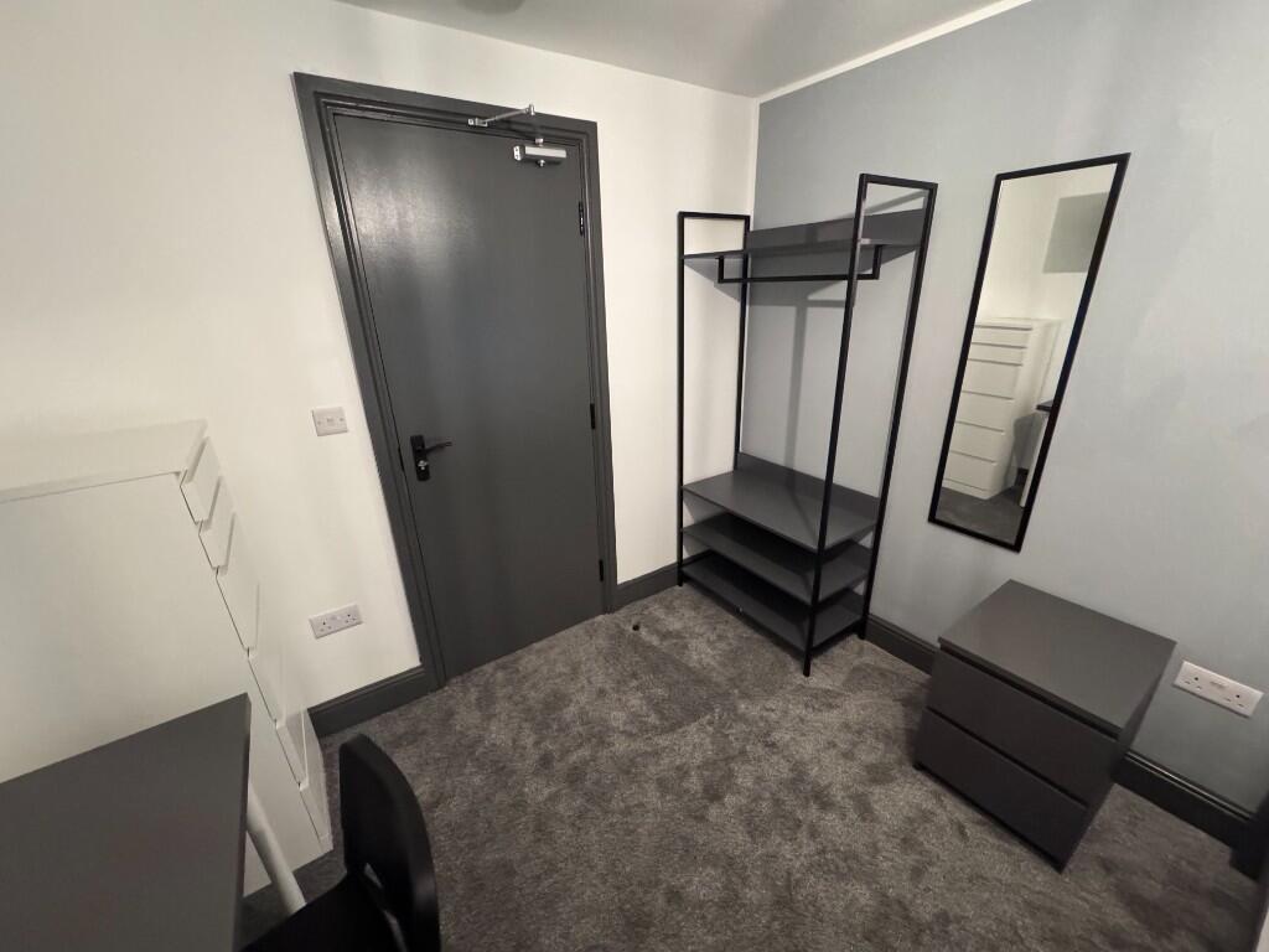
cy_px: 476
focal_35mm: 14
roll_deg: +0.3
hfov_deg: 102.1
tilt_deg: -21.8
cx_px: 634
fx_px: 513
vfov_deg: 85.7
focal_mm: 2.22
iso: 1250
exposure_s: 1/50
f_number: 2.2
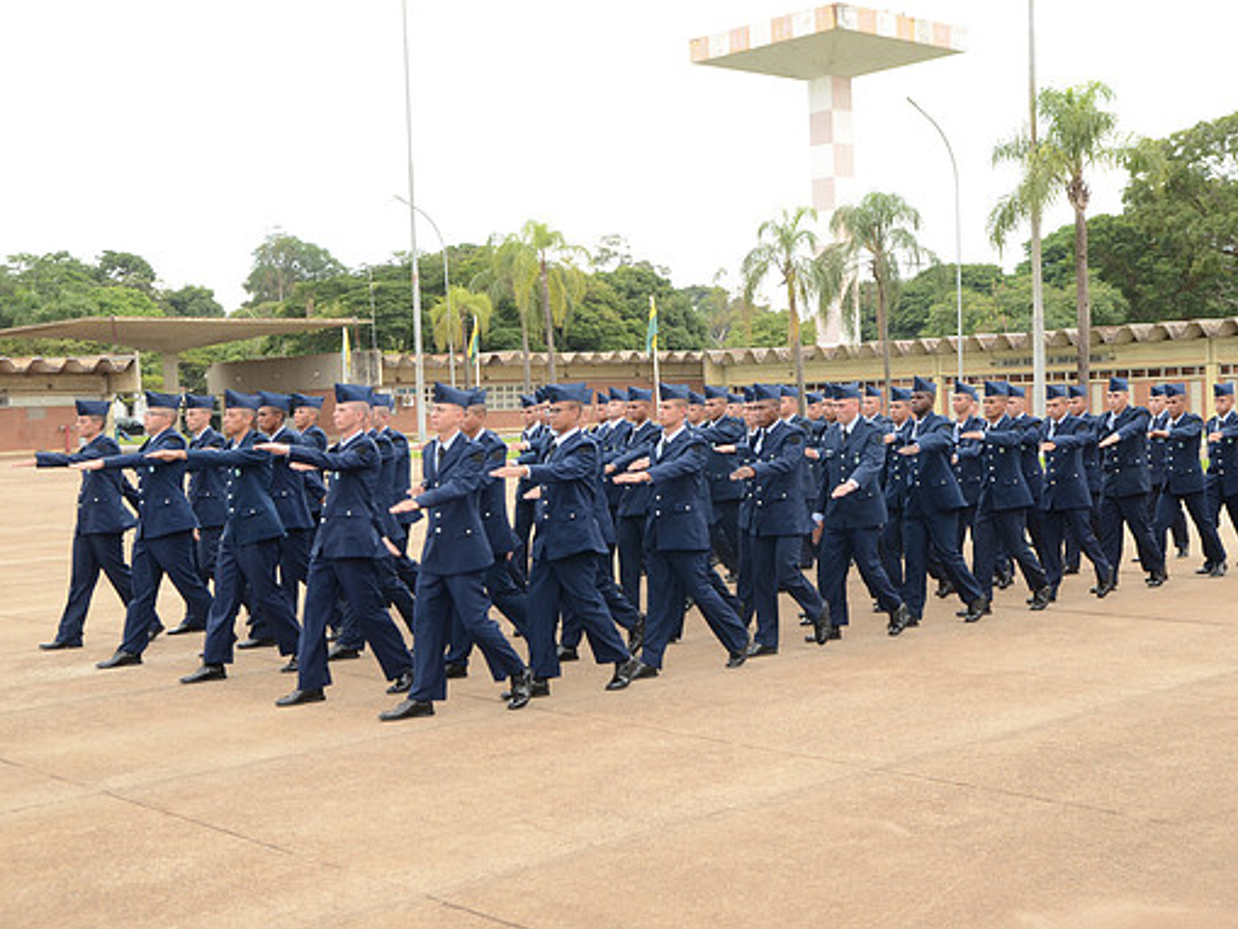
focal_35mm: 48
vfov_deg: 30.6
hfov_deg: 39.9
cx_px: 698
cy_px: 464
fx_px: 1701
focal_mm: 29
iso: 250
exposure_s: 1/250
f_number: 6.3
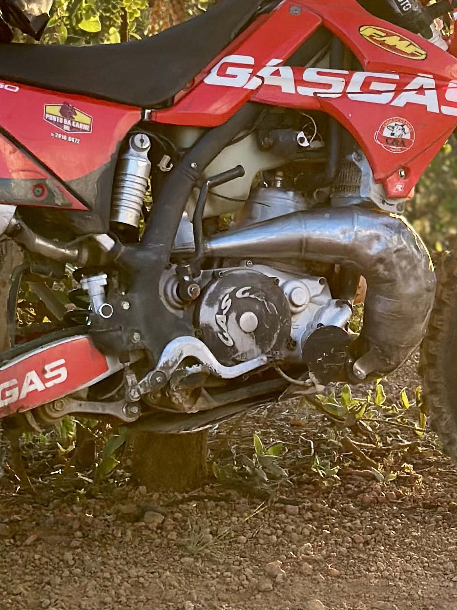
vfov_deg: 12.7
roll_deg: +0.1
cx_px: 398
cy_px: 76
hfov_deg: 9.5
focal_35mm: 155
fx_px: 2730
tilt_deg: -6.3
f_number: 1.78
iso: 80
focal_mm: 6.86
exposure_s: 1/638
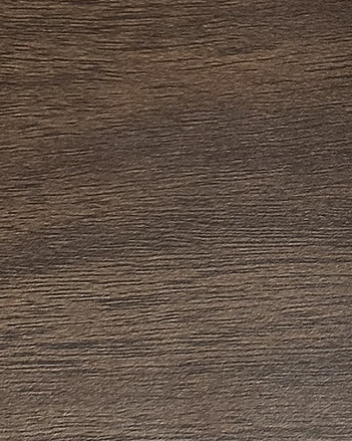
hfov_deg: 10.3
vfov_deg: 15.0
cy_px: 89
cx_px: 866
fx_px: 1667
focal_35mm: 128
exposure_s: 1/50
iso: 250
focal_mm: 6.86
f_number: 1.78
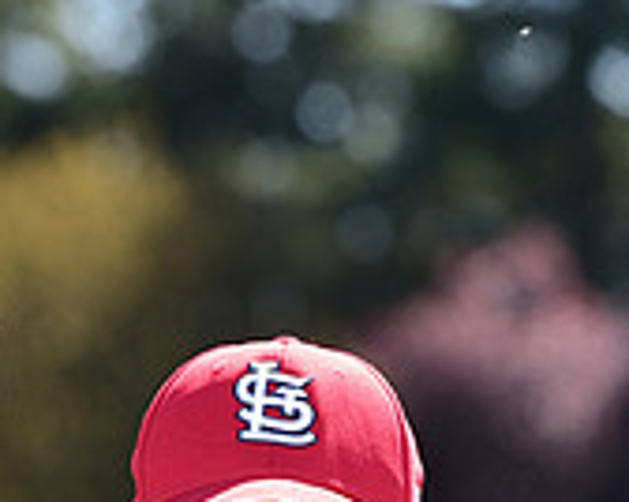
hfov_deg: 3.7
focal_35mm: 519
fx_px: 9650
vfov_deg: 3.0
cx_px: 118
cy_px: 817
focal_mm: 160
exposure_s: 1/320
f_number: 4.5
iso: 125
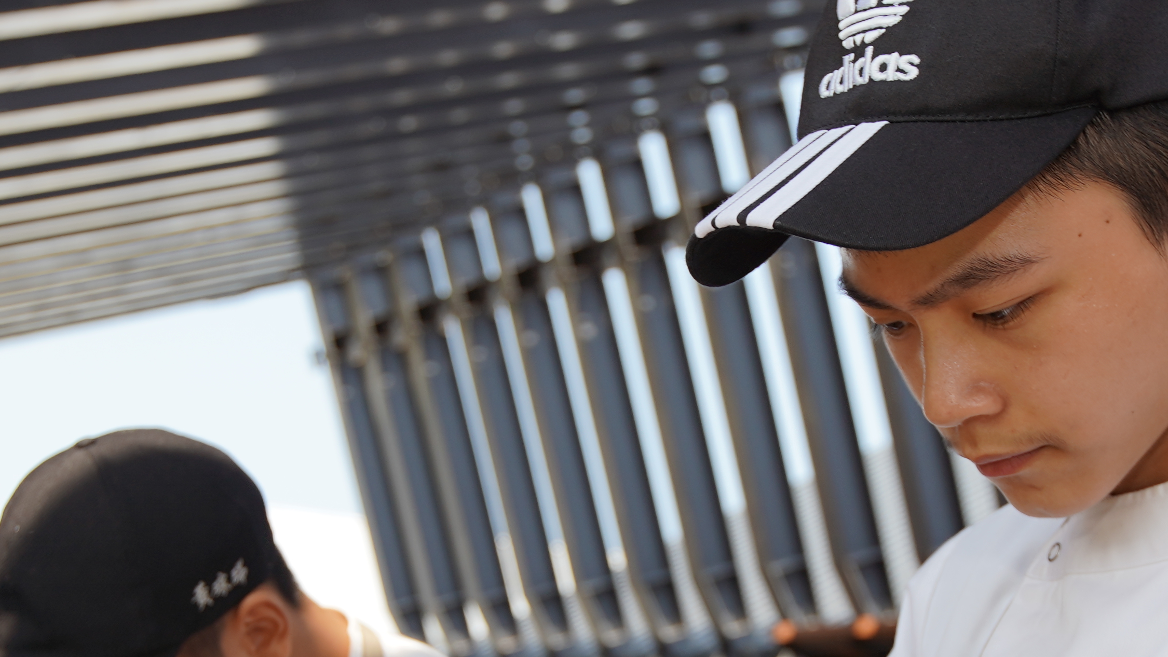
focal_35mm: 81
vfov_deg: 14.4
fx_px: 2509
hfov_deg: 26.2
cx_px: 547
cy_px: 827
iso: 100
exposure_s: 1/320
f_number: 3.5
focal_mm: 29
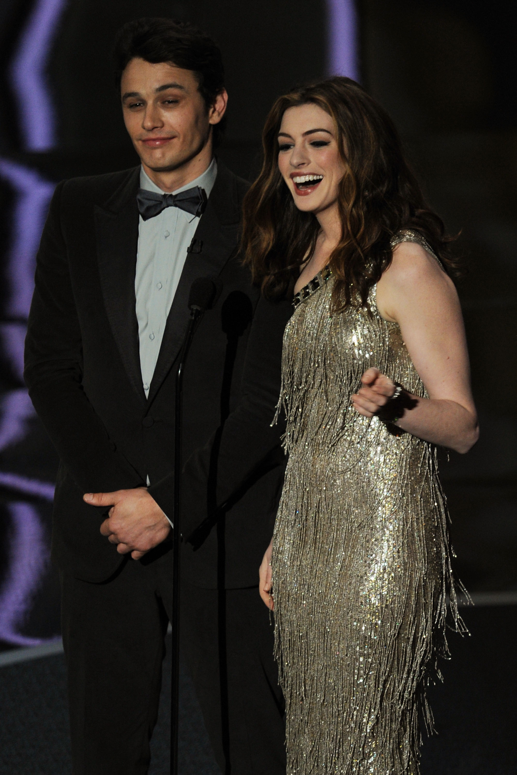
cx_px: 258
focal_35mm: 600
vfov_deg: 3.4
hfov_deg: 2.3
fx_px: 12924
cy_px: 388
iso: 2000
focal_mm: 600
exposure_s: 1/200
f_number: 4
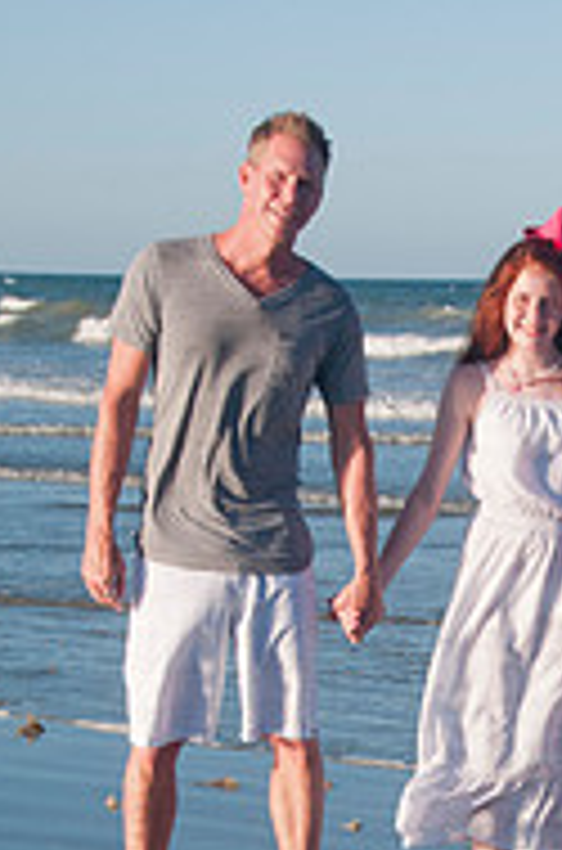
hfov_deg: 9.5
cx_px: 609
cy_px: 823
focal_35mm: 143
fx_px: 3367
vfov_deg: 14.2
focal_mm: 40
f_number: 10
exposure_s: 1/250
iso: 100
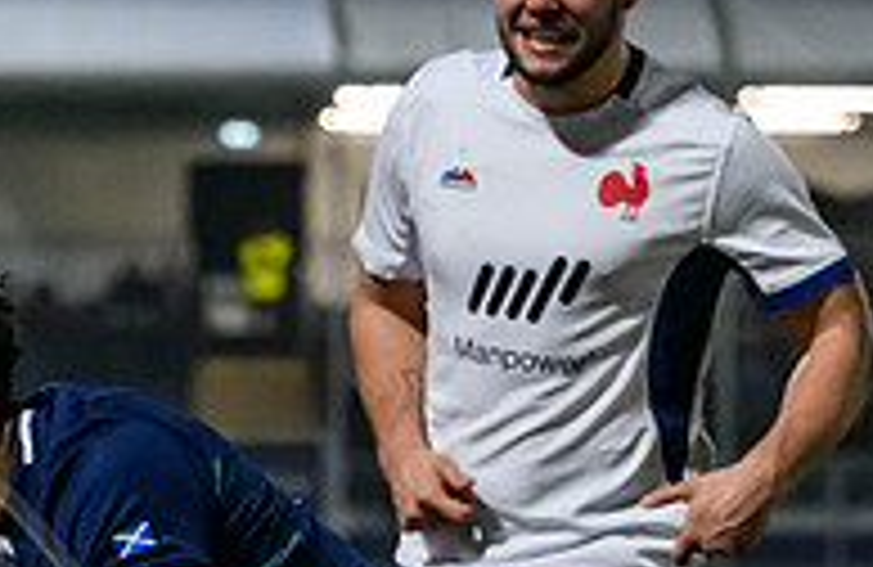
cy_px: 1262
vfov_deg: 3.0
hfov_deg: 4.6
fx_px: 10898
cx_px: -488
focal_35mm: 453
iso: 6400
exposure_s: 1/1600
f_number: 3.5
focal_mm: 101
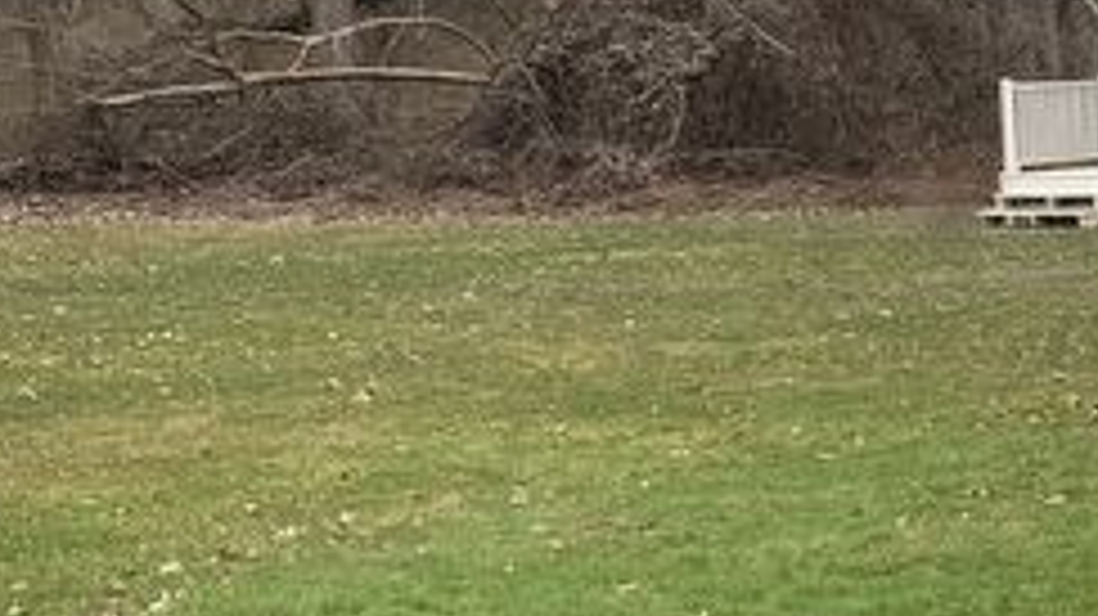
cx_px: 1584
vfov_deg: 12.9
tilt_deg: -6.7
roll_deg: +0.2
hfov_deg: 20.2
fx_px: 2706
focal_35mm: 93
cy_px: 135
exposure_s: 1/134
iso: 25
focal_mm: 4.25
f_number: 1.8
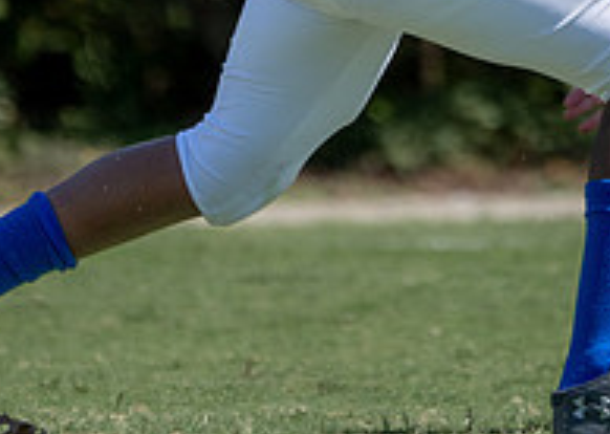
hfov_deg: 1.2
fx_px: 28995
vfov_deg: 0.9
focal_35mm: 1676
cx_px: 607
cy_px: -333
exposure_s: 1/1600
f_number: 5.6
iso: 250
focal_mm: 400
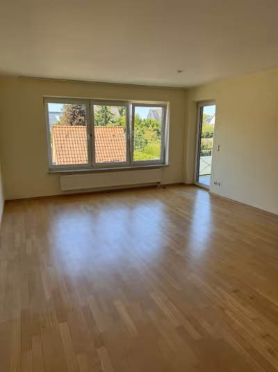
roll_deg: -0.6
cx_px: 139
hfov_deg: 56.8
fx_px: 257
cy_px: 186
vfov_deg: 71.6
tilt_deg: -11.7
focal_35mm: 24
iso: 100
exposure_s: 1/443
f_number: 1.78
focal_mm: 6.76
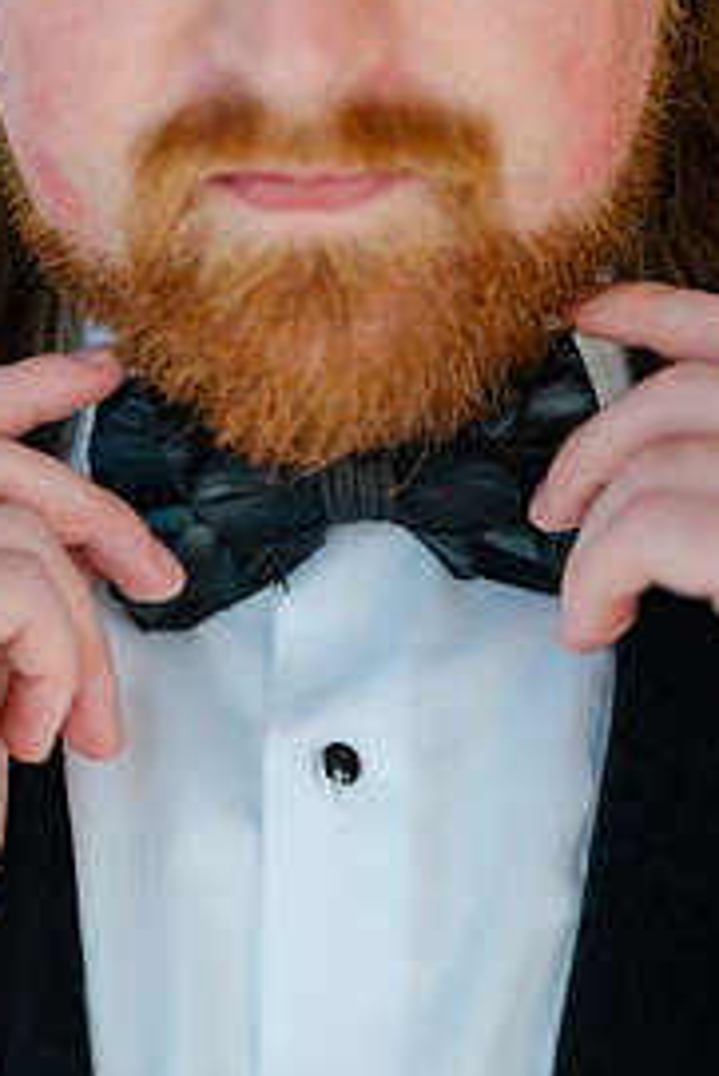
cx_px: 286
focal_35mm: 83
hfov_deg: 16.5
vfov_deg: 24.4
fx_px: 2483
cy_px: 393
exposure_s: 1/200
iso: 64
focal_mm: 50
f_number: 1.8
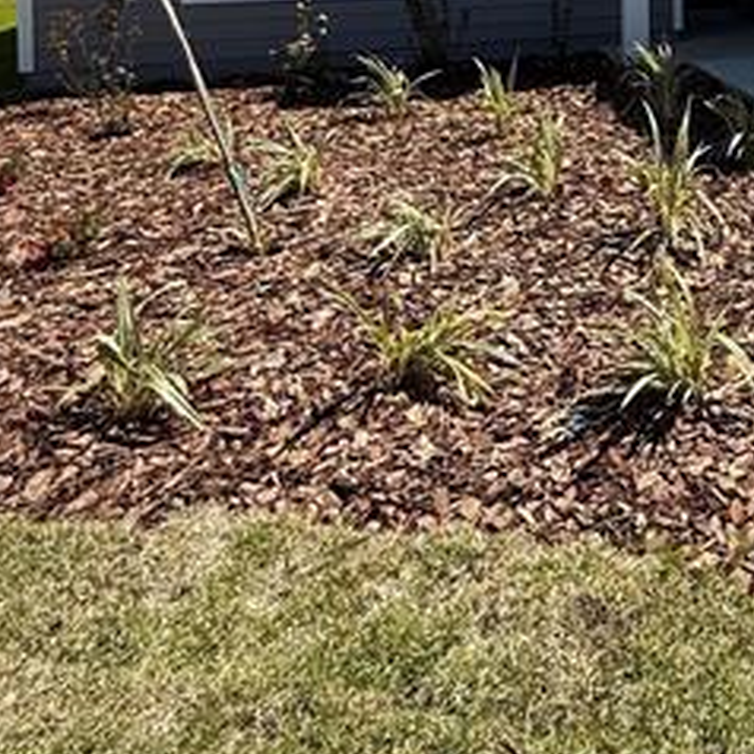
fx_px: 986
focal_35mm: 40
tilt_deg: +0.6
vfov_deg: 36.0
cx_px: 878
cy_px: -63
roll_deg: +1.0
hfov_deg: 34.5
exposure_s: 1/1368
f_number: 2.2
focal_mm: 2.22
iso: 50
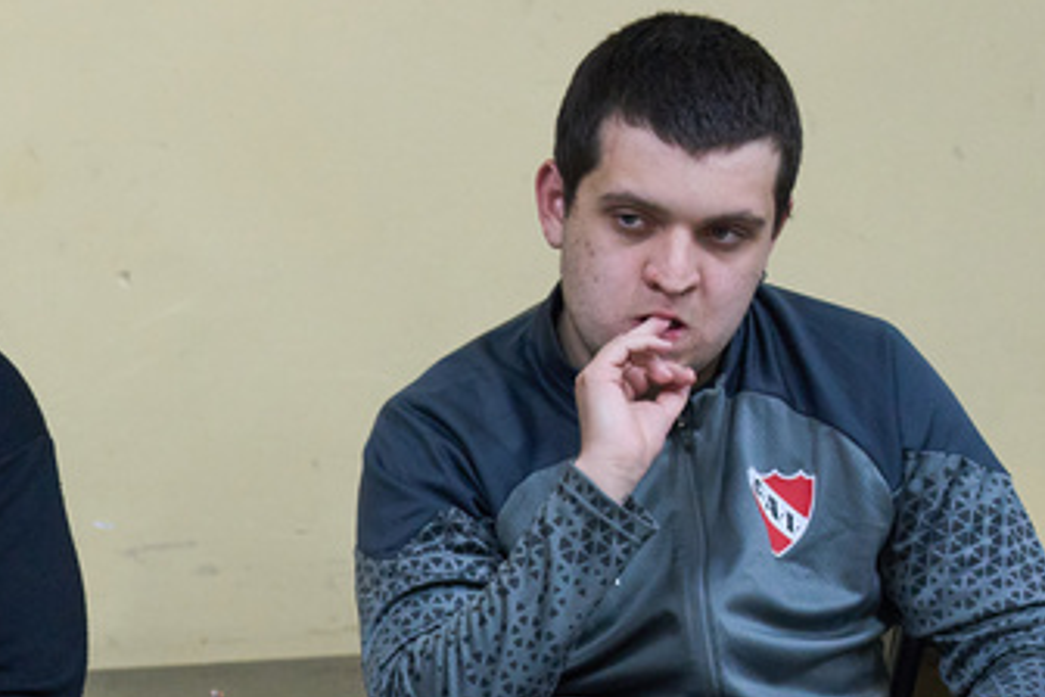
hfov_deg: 7.8
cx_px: -488
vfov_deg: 5.3
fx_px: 7518
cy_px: 1005
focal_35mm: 259
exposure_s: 1/250
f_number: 2.5
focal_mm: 85
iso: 2000
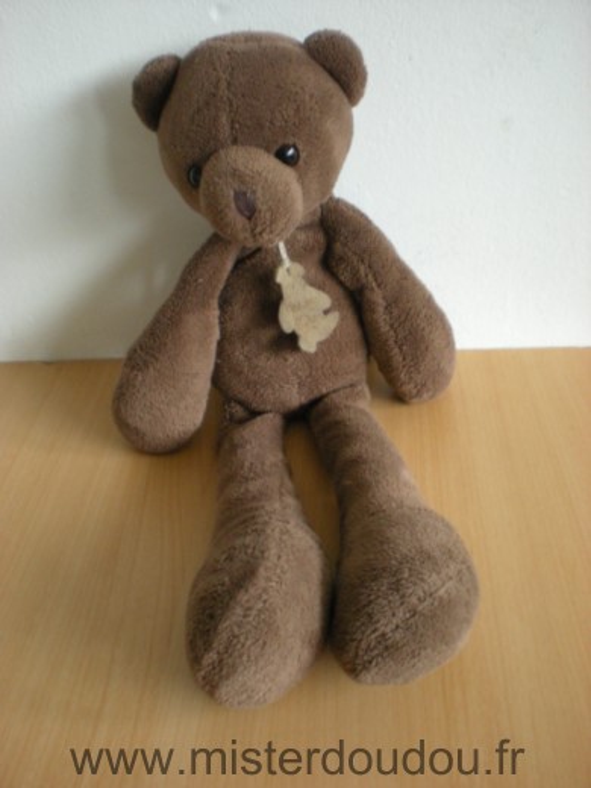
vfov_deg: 49.0
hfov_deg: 37.7
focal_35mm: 38
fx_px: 865
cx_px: 296
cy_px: 394
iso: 304
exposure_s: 1/8
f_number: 3.1
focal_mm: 6.3
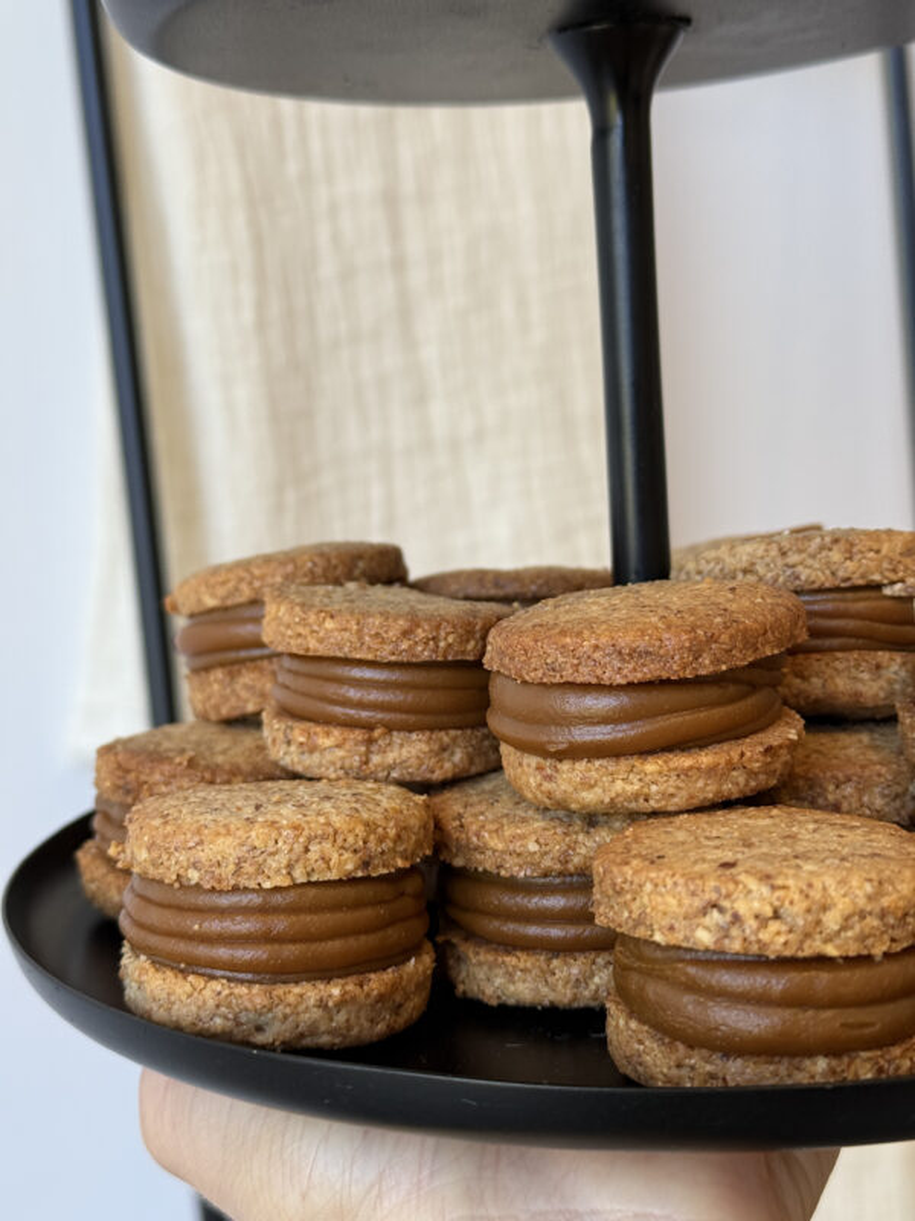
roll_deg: +1.1
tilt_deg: -8.3
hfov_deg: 30.3
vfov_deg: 39.7
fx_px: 1692
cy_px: 610
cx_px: 458
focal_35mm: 48
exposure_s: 1/100
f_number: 1.78
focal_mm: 6.76
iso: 50
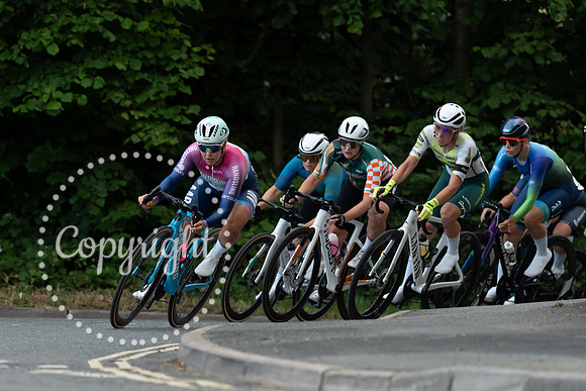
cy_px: 304
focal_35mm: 247
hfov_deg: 8.3
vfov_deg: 5.6
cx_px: 161
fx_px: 4028
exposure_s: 1/800
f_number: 3.2
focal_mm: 159
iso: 1000
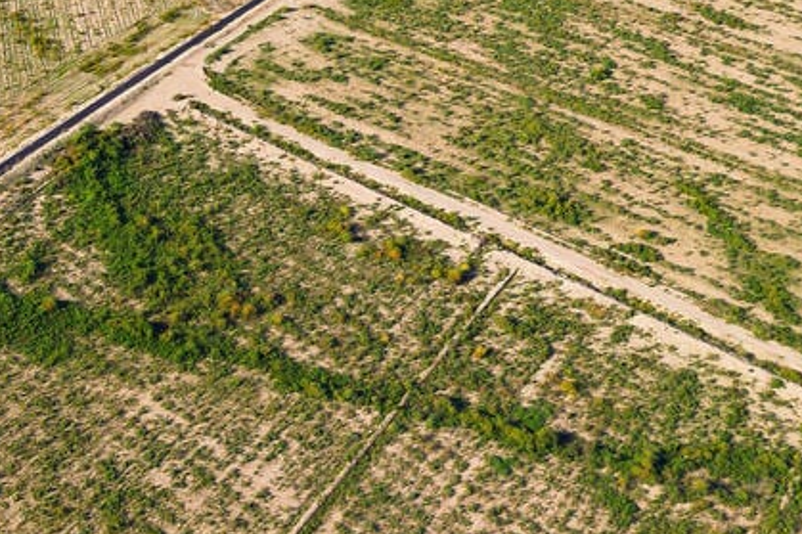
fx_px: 1358
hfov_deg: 30.6
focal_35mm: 61
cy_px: -11
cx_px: 8
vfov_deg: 21.4
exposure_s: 1/2000
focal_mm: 8.7
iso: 140
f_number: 1.8
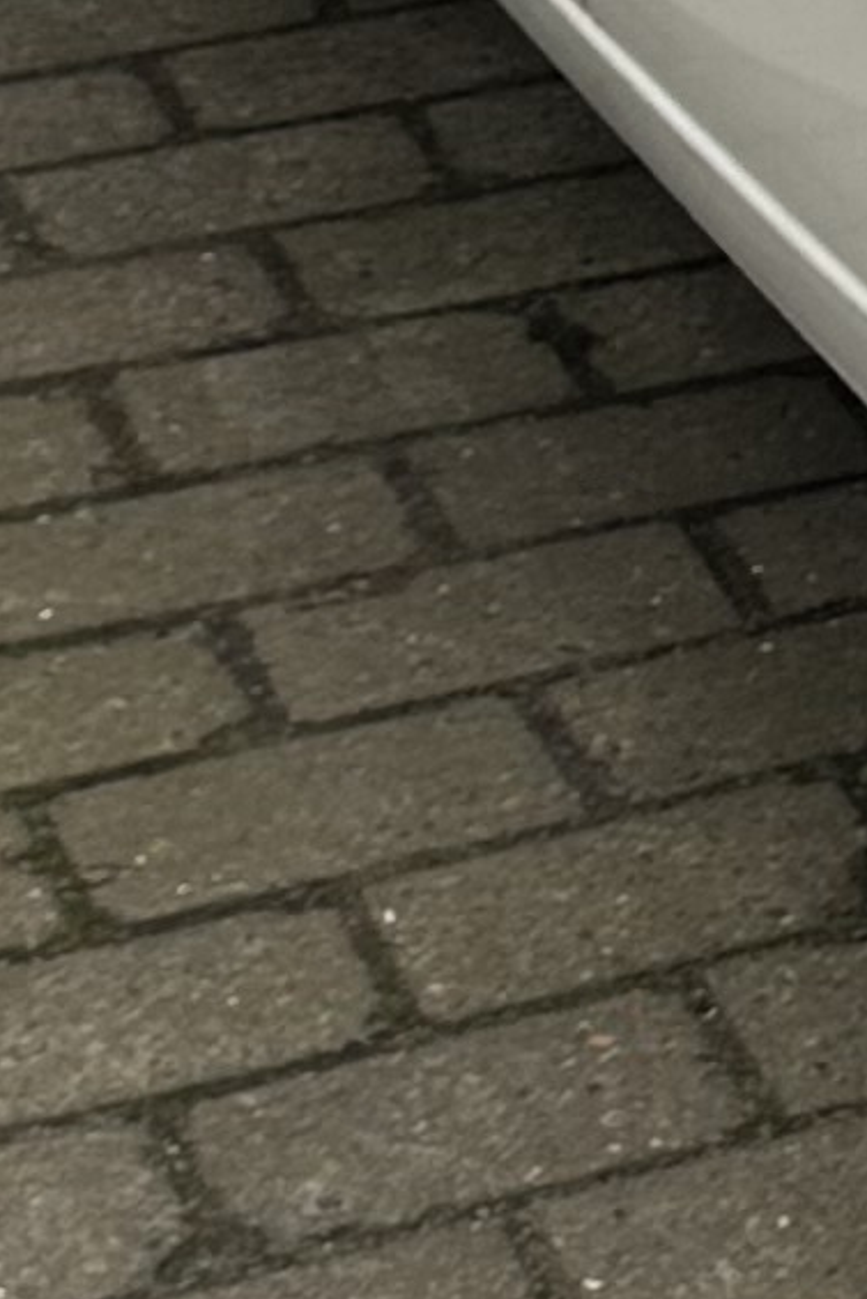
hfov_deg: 7.1
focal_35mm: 178
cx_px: 2327
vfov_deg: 11.2
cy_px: -556
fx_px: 6426
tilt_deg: -15.4
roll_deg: +0.8
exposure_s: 1/334
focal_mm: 6.86
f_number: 1.78
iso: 80
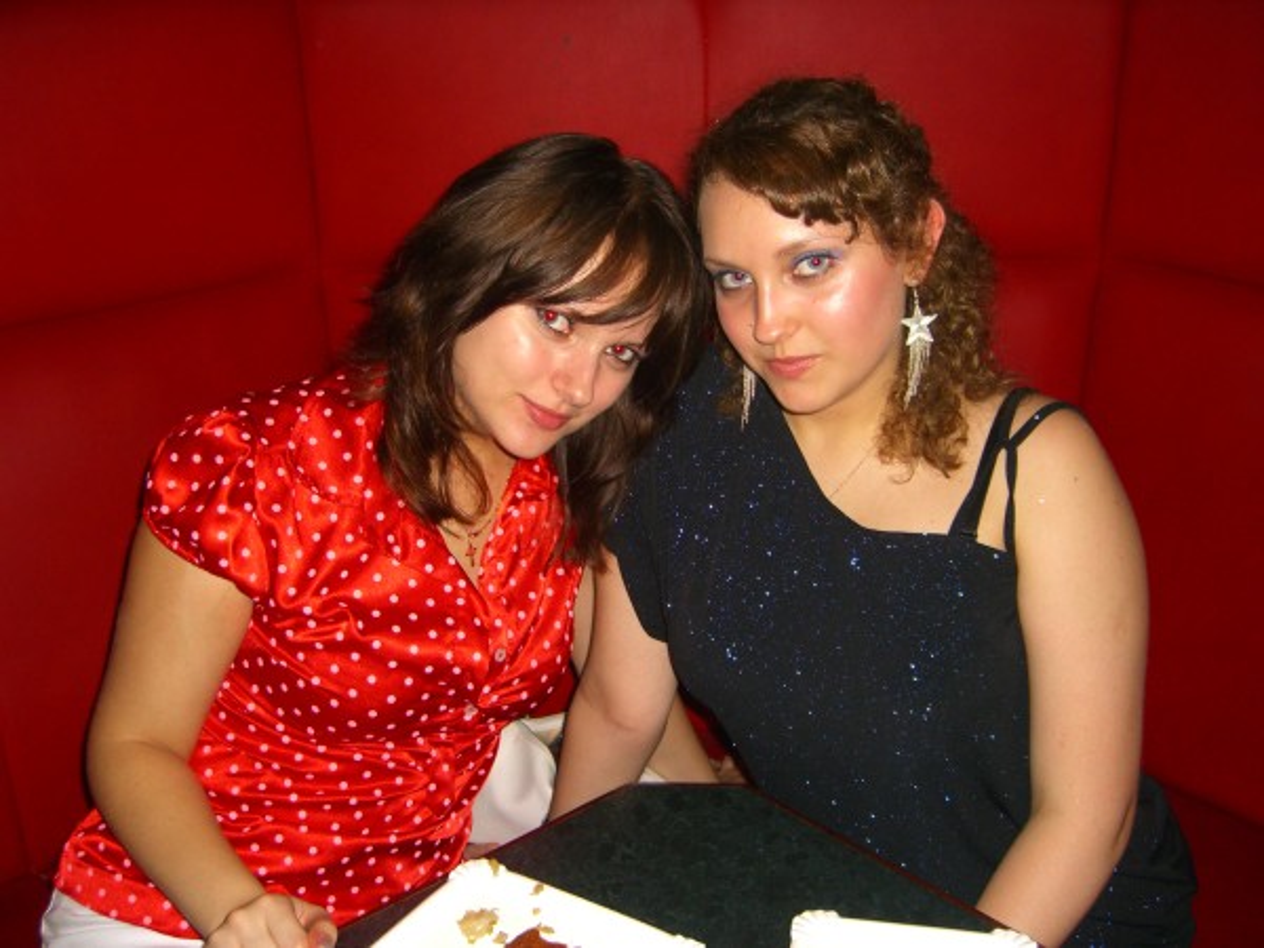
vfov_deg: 37.7
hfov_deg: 49.0
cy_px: 474
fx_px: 1388
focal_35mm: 38
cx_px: 632
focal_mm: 7.9
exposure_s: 1/60
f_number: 2.8
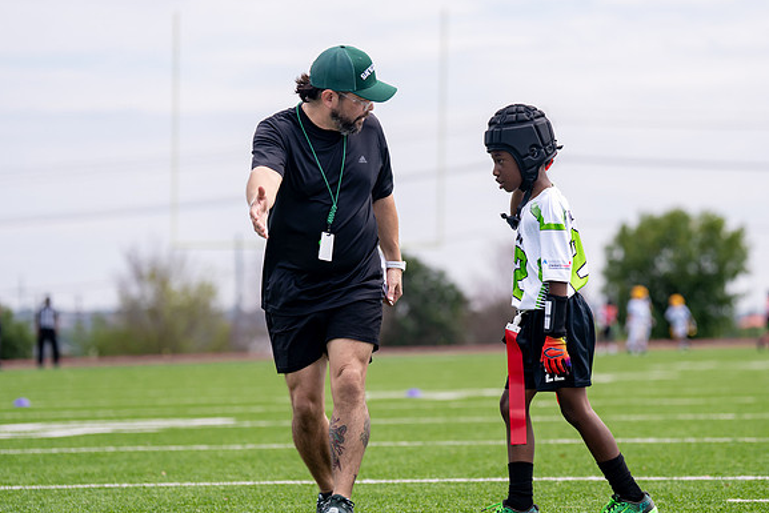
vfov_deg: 8.5
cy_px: 270
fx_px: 3461
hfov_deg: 12.7
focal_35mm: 162
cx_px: 451
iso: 125
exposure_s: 1/2000
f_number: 2.8
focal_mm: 122
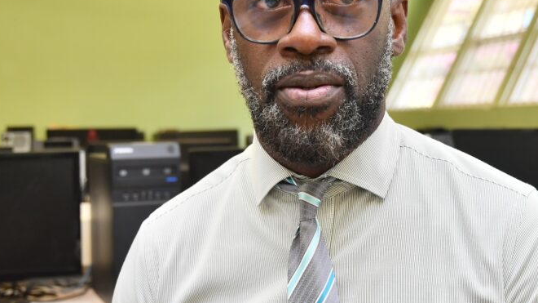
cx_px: 340
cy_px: 123
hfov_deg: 31.8
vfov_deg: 18.3
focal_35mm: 66
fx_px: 939
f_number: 3.5
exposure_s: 1/160
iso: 640
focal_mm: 27
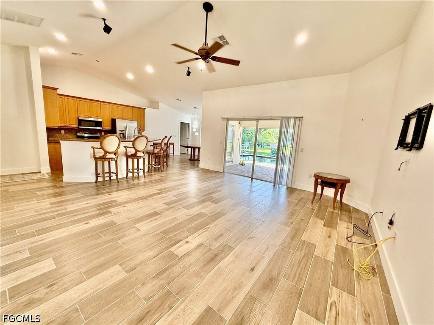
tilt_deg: -8.2
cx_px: 217
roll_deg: -3.7
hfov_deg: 102.1
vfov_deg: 85.7
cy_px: 162
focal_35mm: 14
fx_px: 176
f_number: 2.2
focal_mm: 2.22
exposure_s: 1/120
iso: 160
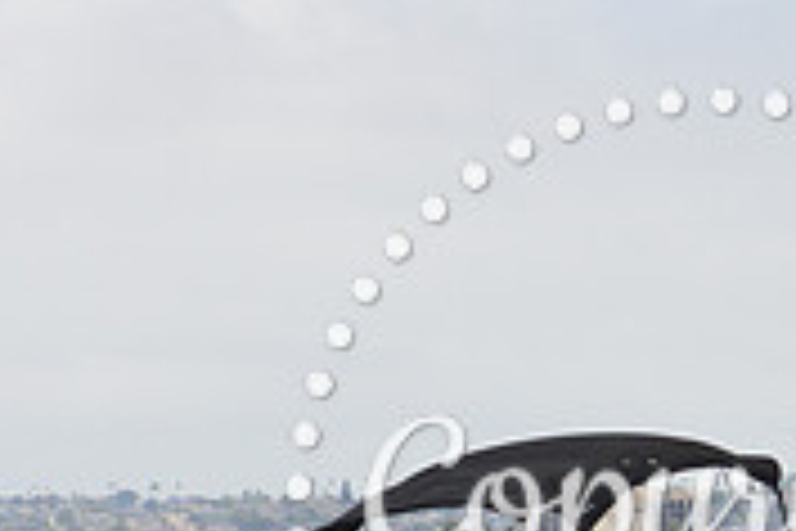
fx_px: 5961
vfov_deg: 5.1
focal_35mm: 270
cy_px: 513
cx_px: 715
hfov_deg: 7.6
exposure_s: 1/500
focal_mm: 55
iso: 320
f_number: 11
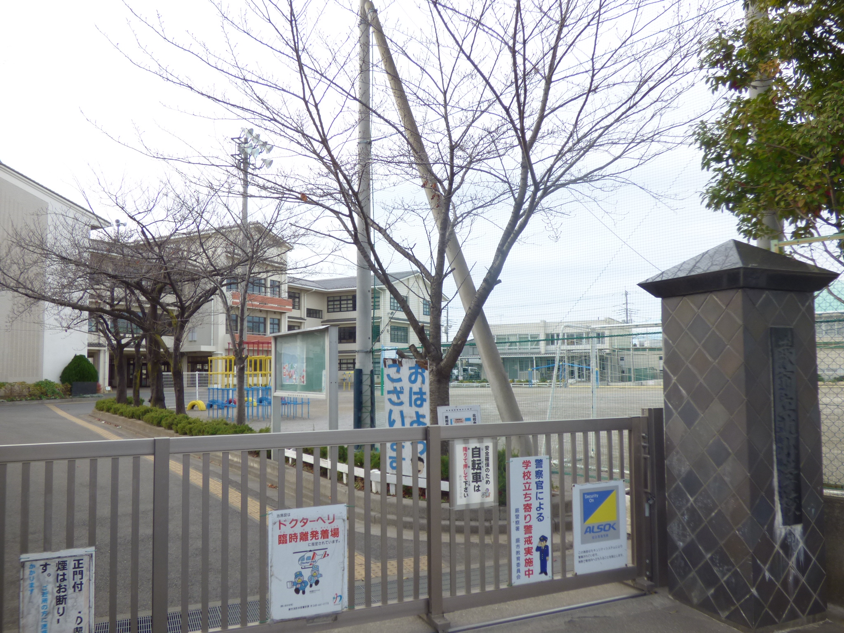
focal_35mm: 27
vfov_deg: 51.4
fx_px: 658
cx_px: 422
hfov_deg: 65.3
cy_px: 316
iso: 100
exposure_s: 1/640
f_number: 3.2
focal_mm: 4.83
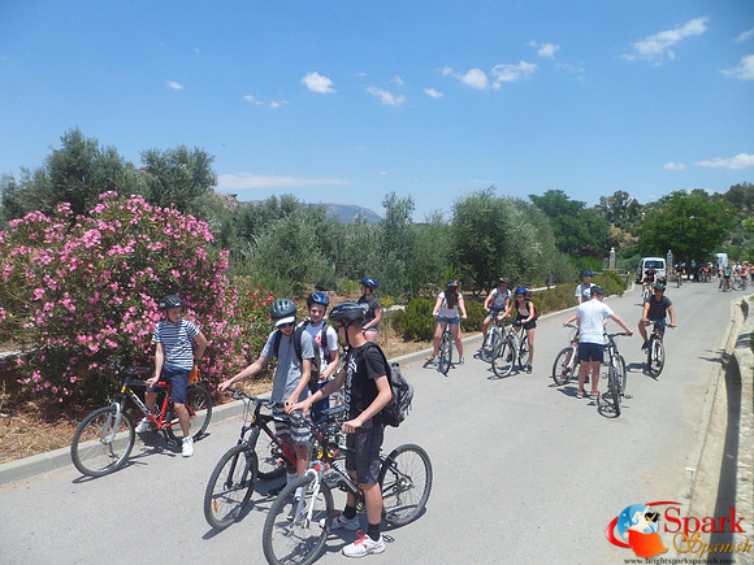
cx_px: 377
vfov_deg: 53.1
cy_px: 282
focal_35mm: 26
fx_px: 566
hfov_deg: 67.3
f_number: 9.4
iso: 80
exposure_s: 1/180
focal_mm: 4.9
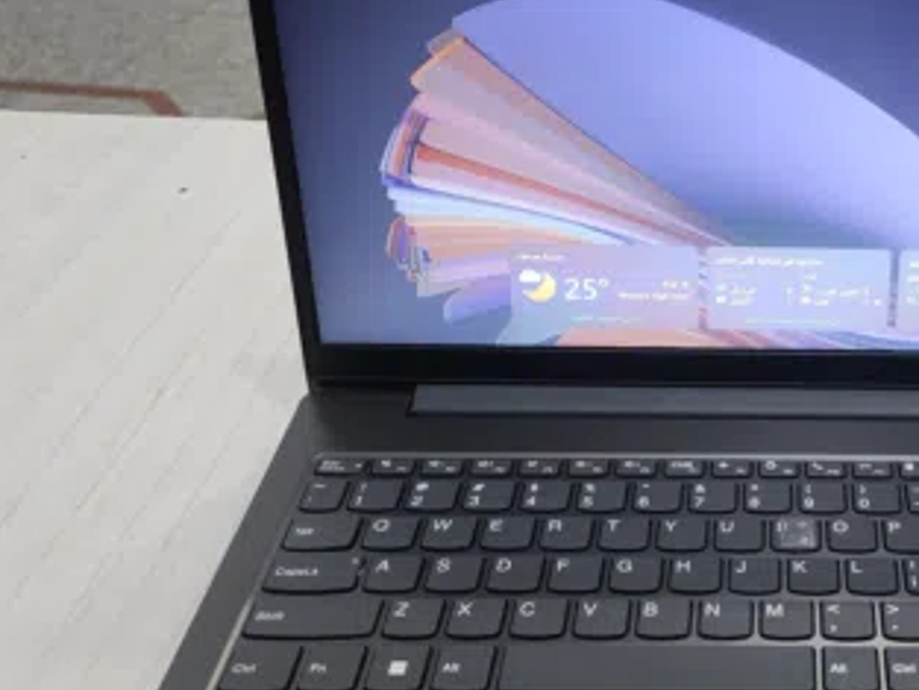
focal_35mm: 47
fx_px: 1248
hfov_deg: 37.9
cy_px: 364
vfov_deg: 30.9
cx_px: 816
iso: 500
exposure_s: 1/120
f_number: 1.8
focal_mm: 6.4
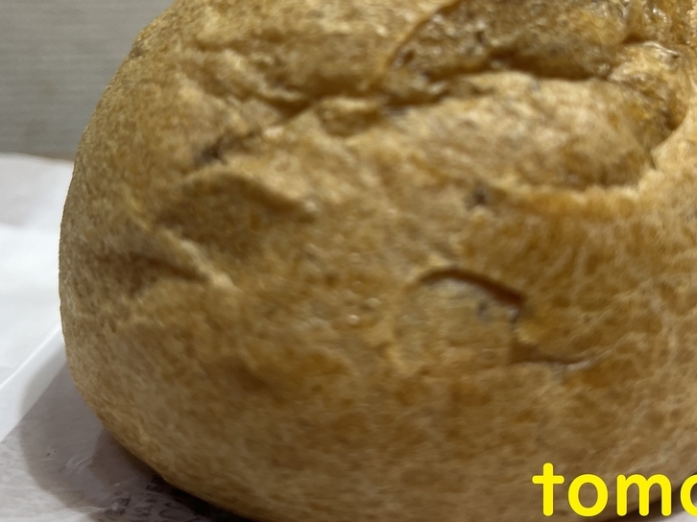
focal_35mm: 43
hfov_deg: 43.8
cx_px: 394
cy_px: 118
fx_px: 866
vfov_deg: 32.8
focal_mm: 5.1
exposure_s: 1/100
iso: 100
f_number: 1.6
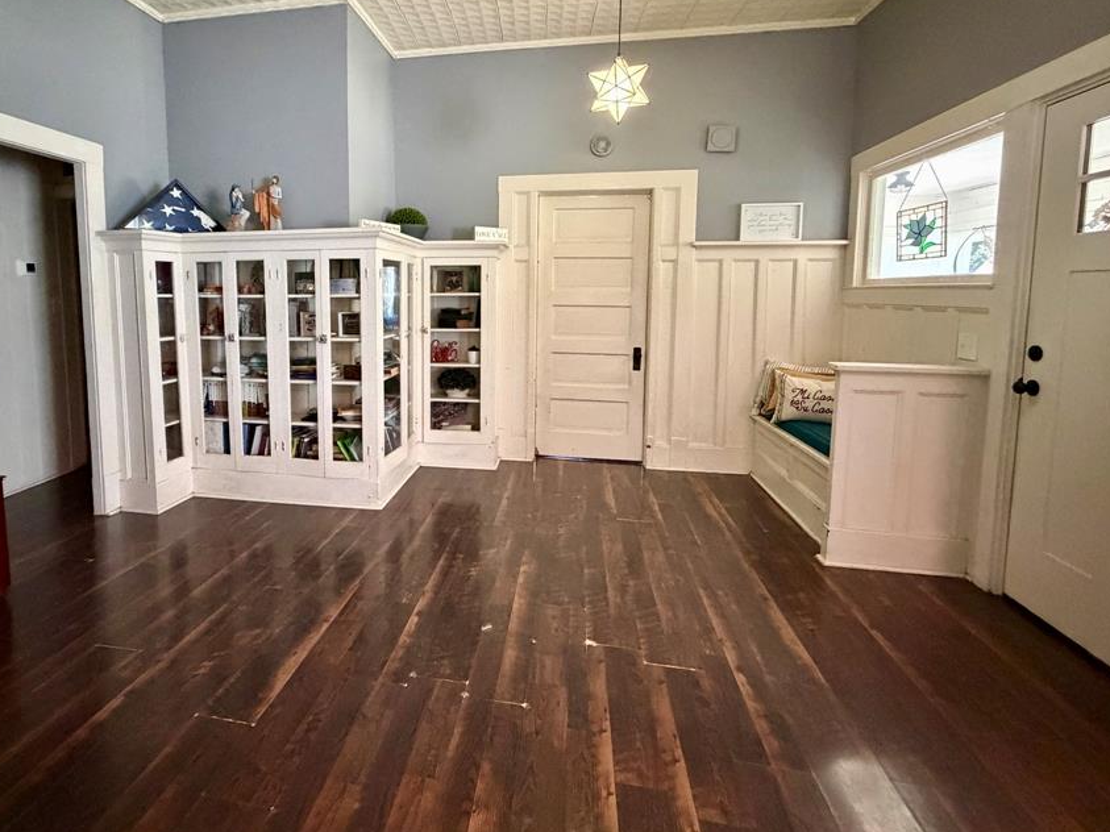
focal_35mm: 17
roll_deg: +1.2
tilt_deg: -5.5
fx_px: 545
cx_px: 463
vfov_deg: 74.0
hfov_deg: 90.2
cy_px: 340
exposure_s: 1/60
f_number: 2.2
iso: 1250
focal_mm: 2.22
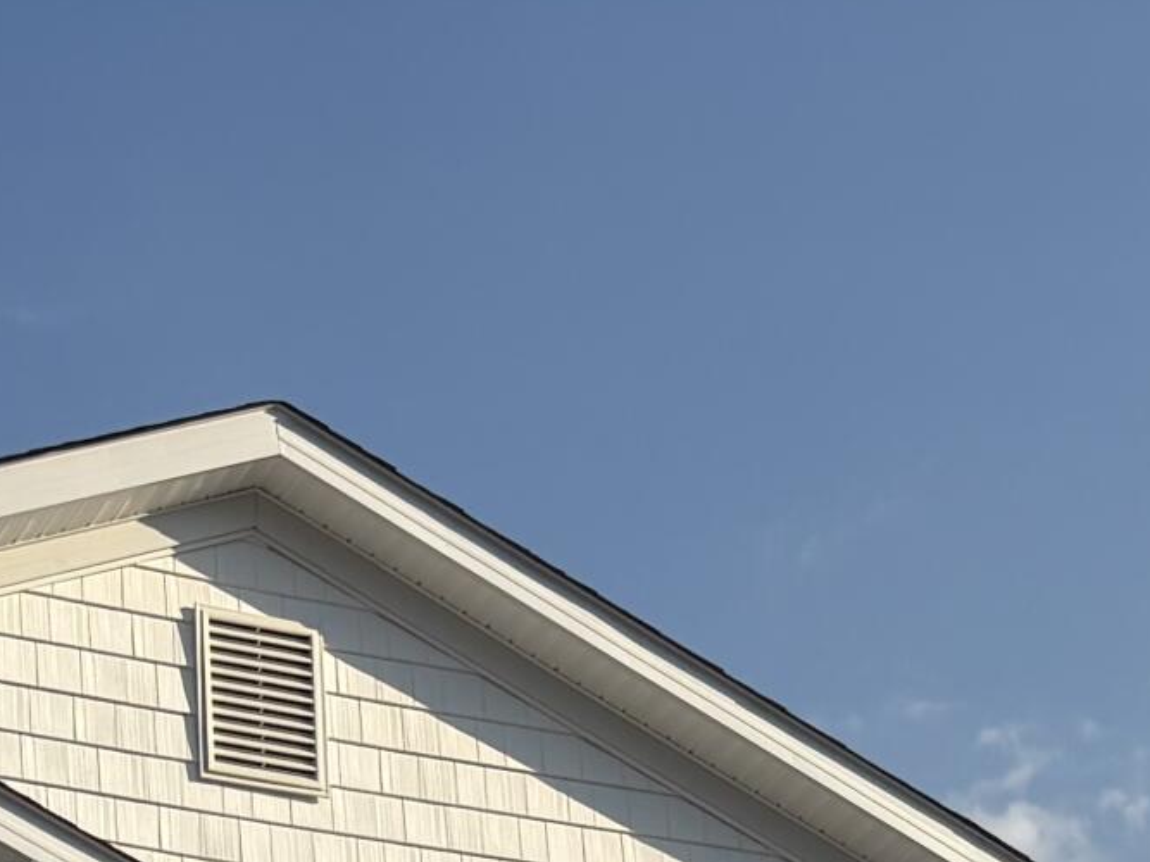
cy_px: 1919
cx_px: 367
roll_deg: +2.2
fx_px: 3886
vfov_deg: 11.1
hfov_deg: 16.8
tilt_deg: +9.2
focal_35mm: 117
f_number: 1.6
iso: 50
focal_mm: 5.96
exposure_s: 1/4950
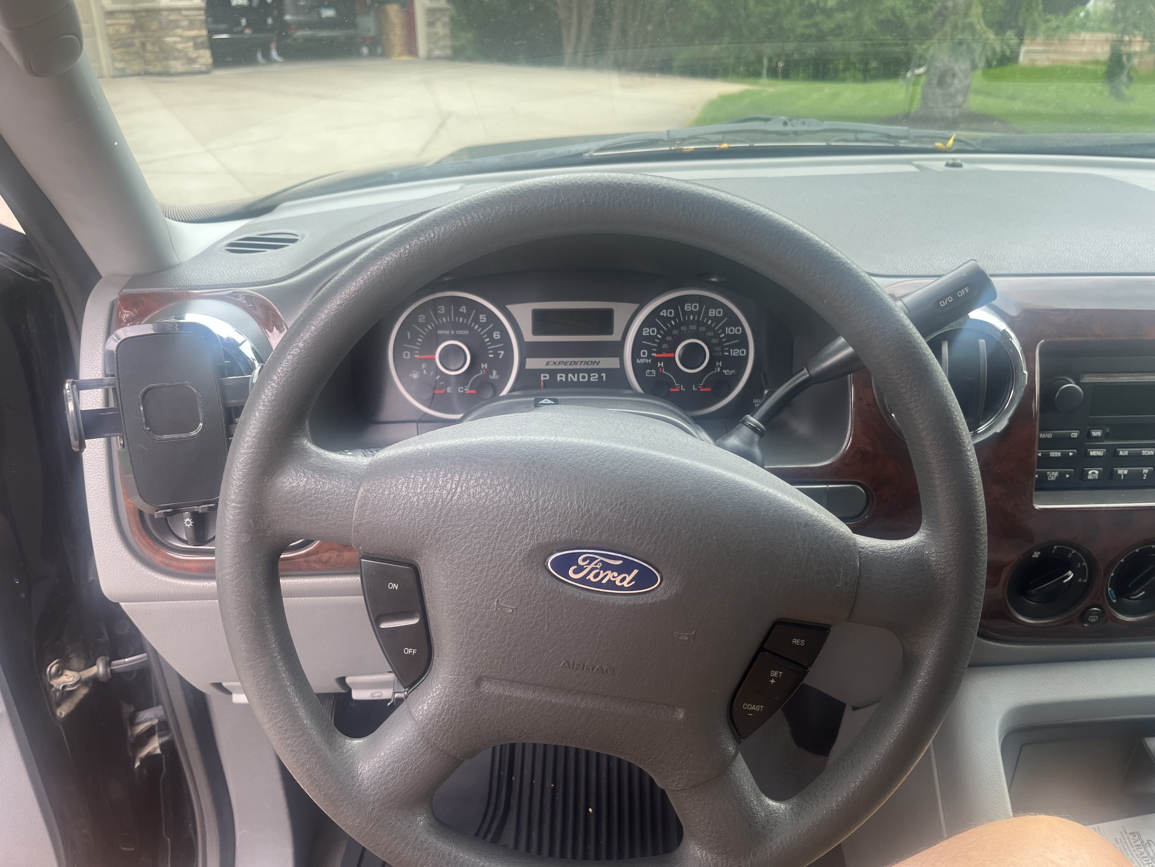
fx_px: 868
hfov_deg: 67.3
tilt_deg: -24.9
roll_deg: +1.0
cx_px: 578
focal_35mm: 26
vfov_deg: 53.1
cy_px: 434
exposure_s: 1/121
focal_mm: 5.1
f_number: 1.6
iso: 50
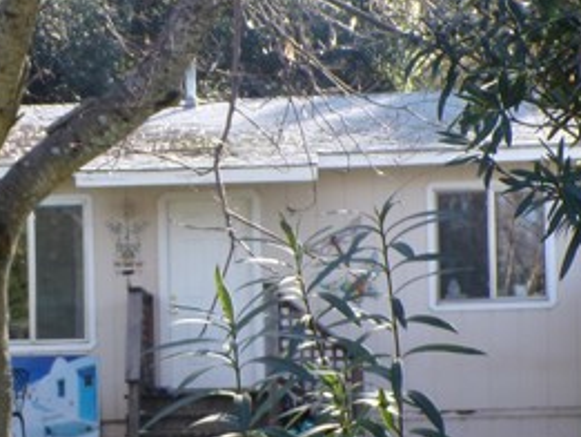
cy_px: 441
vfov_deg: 14.1
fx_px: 1730
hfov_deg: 19.0
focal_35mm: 103
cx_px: 178
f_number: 3.4
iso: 100
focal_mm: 7.6
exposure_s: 1/160
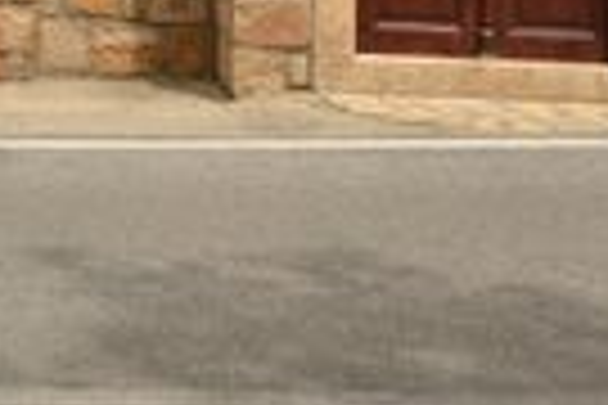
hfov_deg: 17.7
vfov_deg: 11.6
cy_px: -385
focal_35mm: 107
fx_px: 1807
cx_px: -216
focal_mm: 24
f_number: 11
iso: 100
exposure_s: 1/125
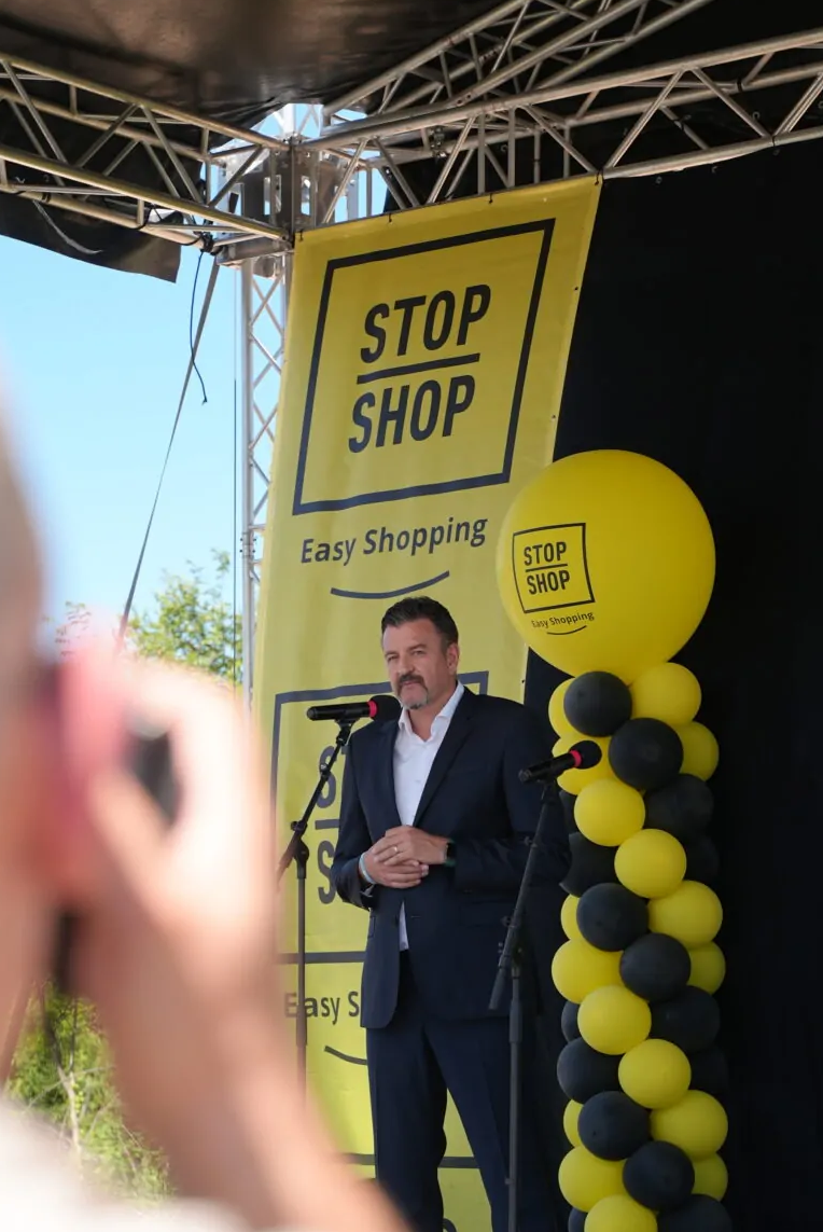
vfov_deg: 20.8
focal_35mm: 98
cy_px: 781
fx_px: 3354
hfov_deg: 14.0
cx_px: 436
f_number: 4
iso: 80
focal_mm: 70
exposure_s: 1/250
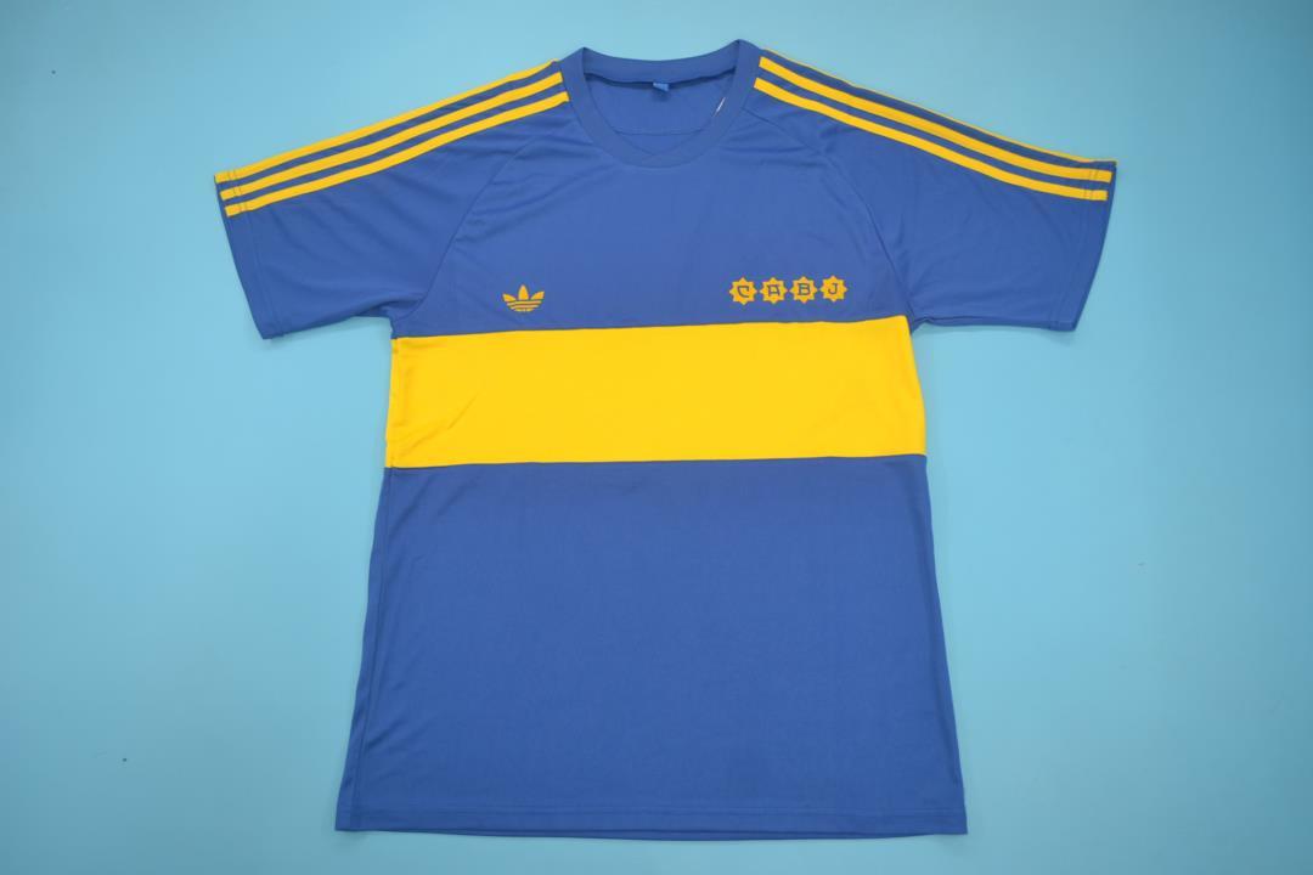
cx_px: 656
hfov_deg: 61.9
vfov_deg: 43.6
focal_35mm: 30
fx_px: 1094
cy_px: 438
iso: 200
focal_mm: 20
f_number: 3.8
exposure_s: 1/125
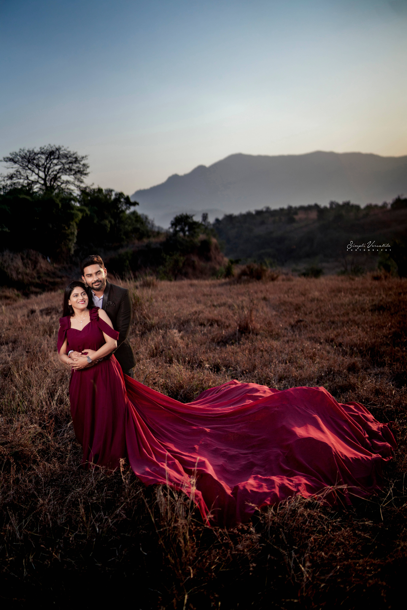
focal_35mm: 35
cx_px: 204
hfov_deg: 37.9
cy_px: 305
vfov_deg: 54.4
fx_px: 593
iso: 250
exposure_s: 1/8000
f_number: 1.6
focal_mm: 35
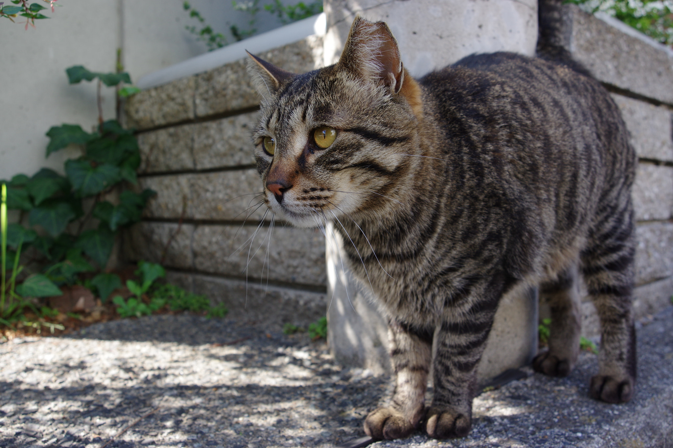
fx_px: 560
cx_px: 336
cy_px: 224
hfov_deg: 62.0
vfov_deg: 43.5
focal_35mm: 30
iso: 200
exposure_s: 1/125
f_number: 5.6
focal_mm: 20
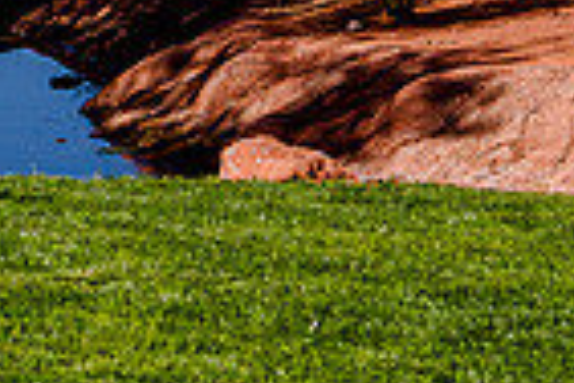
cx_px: -204
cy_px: -220
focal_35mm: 214
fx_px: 3412
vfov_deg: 6.3
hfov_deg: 9.4
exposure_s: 1/2000
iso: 125
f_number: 5
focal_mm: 48
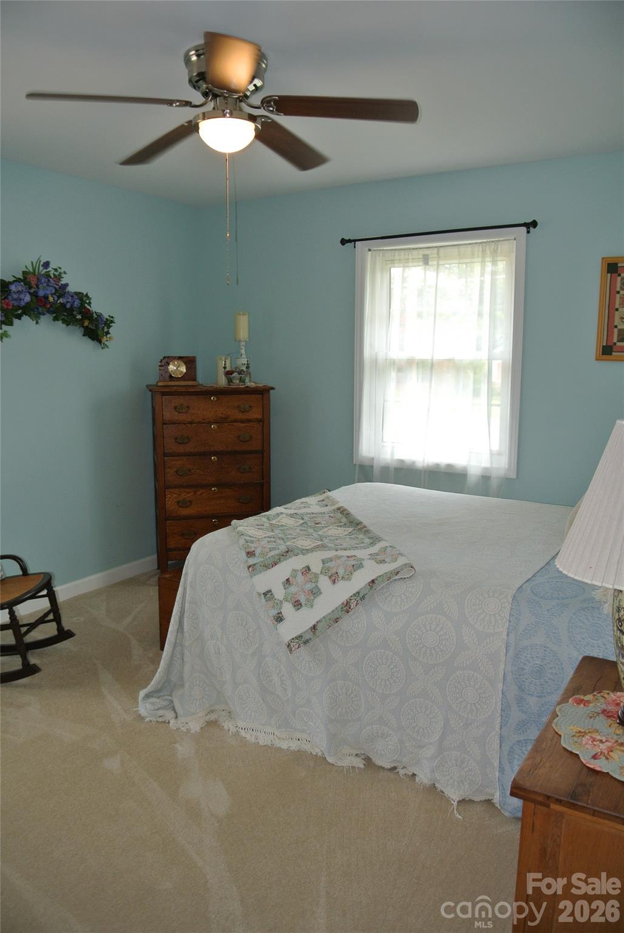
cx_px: 312
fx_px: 700
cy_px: 466
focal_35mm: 27
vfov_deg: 67.3
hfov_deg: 48.0
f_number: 4
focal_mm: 10
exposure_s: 1/60
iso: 200
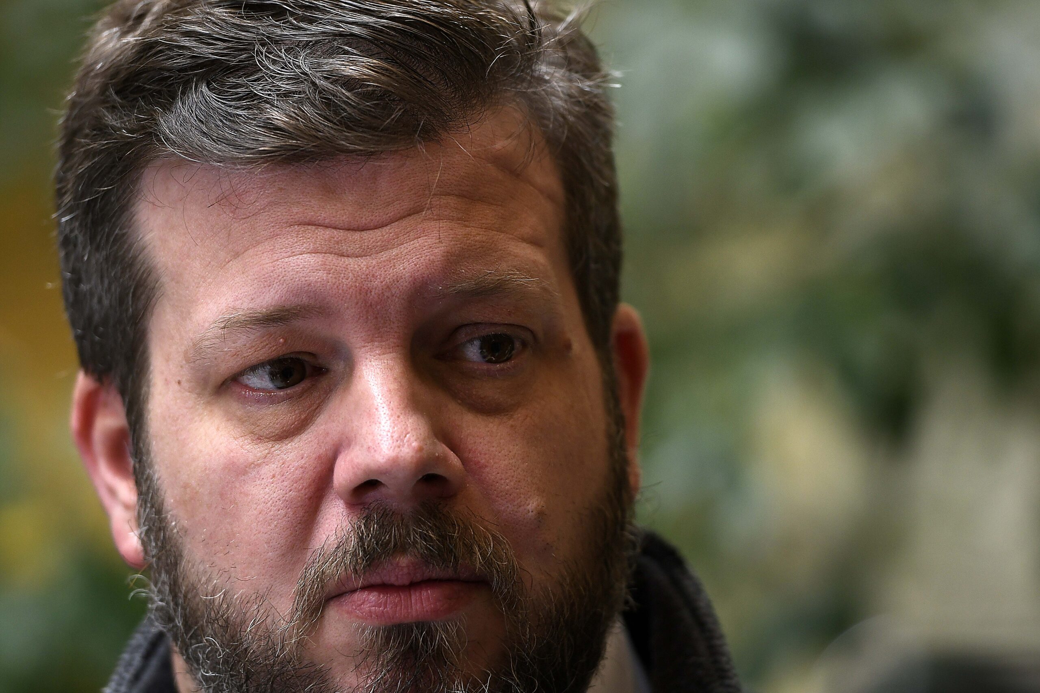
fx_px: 8667
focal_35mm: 300
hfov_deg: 6.9
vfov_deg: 4.6
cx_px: 520
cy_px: 346
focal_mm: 200
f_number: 2.8
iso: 500
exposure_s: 1/125
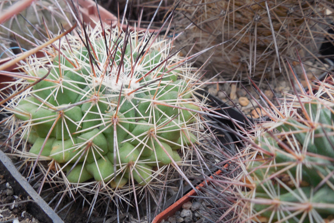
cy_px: 118
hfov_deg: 57.2
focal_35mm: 33
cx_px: 168
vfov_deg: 40.0
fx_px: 306
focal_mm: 5.6
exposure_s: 1/30
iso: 220
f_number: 3.6
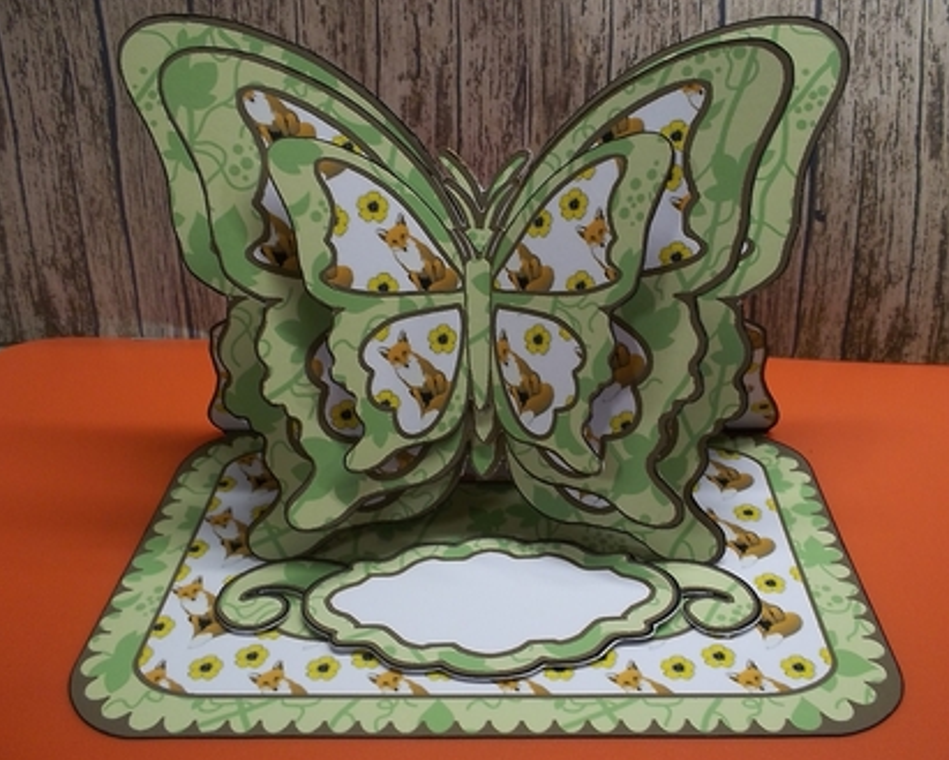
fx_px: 871
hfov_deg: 57.1
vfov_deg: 47.1
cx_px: 506
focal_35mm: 31
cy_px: 387
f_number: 3.3
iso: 106
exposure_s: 1/30
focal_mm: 4.1
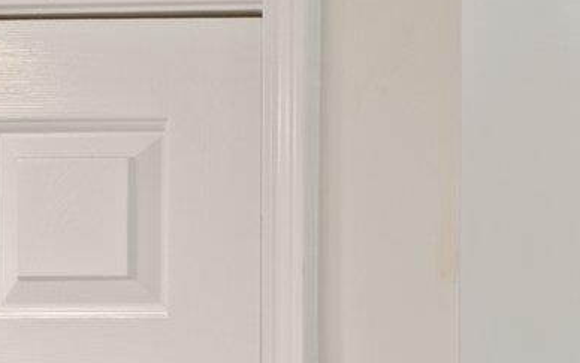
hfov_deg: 15.8
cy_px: 595
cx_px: 1299
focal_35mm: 86
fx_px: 1360
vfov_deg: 14.0
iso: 200
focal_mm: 16
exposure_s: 1.6
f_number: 9
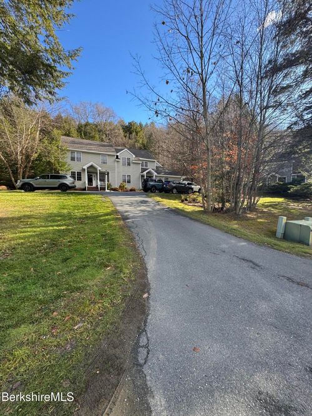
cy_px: 208
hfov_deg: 85.7
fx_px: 168
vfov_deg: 102.1
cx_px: 156
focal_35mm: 14
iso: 40
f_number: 2.2
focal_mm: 2.22
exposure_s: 1/320
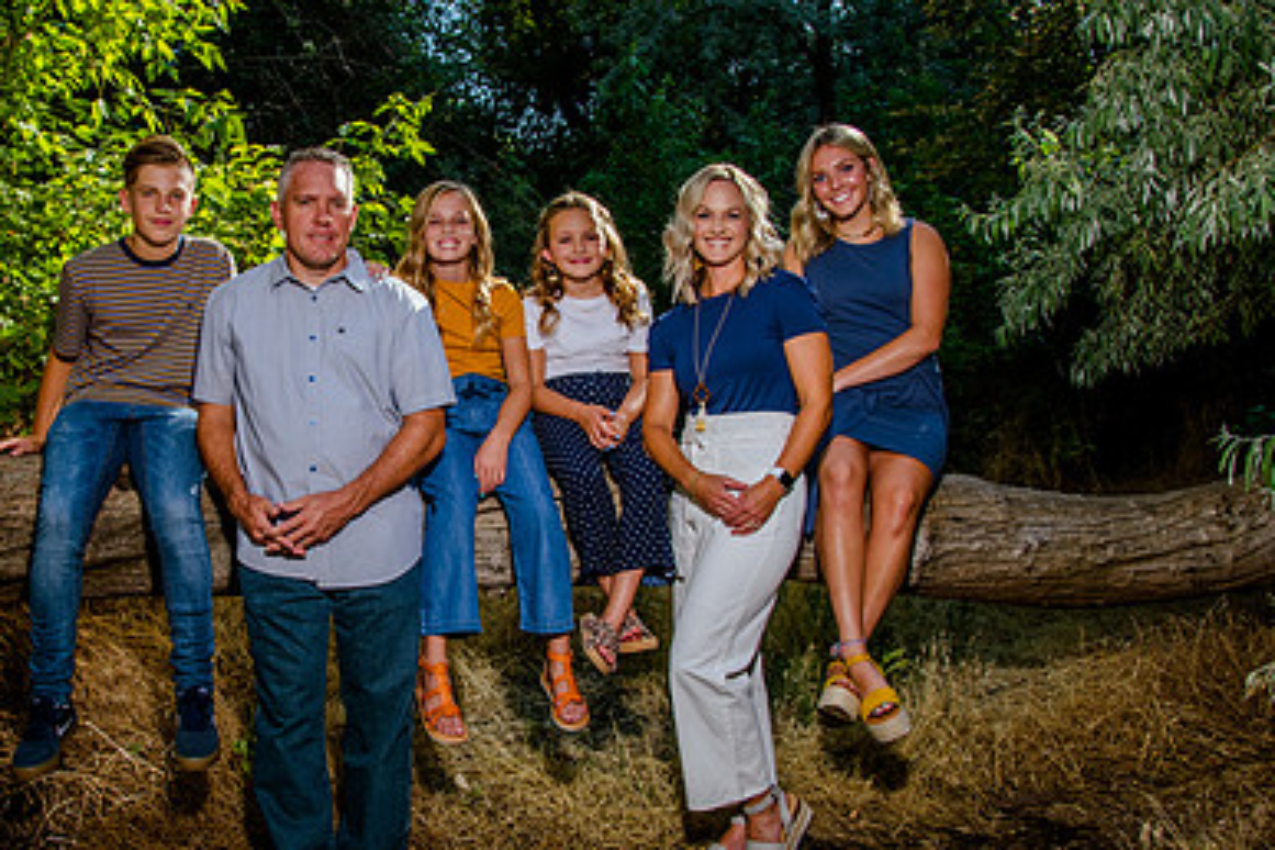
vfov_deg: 36.9
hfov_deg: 52.1
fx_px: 1275
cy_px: 456
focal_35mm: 36
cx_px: 422
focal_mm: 24
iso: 200
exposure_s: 1/320
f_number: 5.6
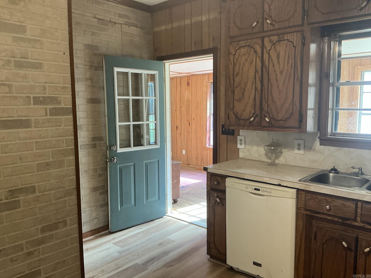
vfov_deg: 49.7
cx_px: 186
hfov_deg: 63.4
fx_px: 300
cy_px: 139
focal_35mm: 28
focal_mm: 3
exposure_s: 1/60
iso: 160
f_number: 1.8
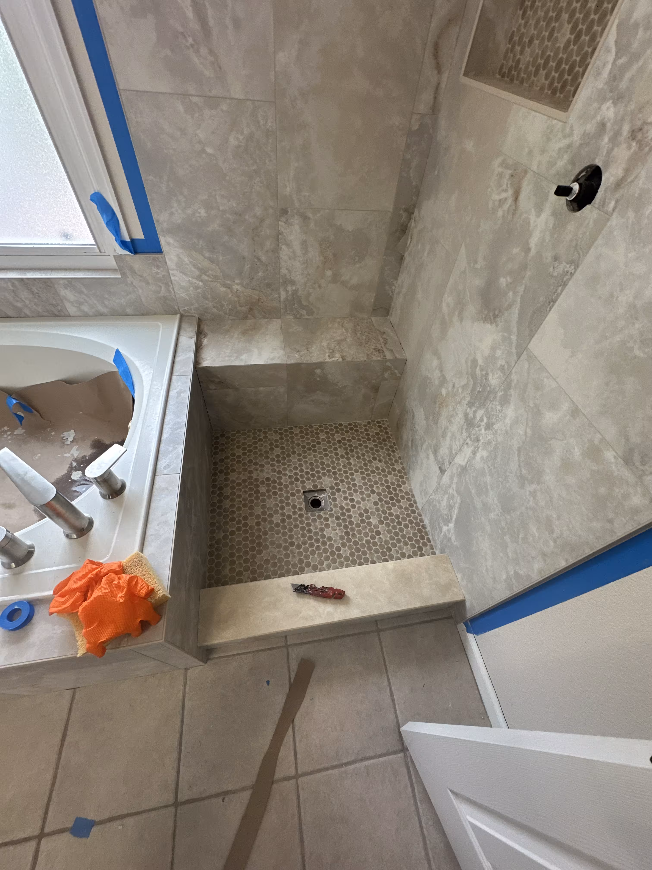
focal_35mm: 14
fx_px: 352
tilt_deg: -49.2
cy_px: 435
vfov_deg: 102.1
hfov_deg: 85.7
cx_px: 326
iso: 250
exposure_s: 1/120
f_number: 2.2
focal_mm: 2.22
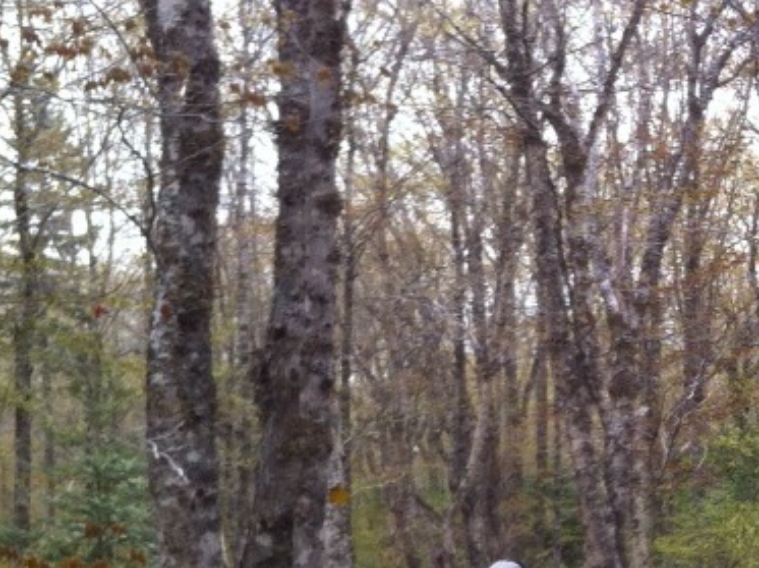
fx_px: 2103
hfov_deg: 19.7
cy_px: 455
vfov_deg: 15.3
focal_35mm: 96
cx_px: 794
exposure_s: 1/339
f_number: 2.8
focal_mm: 3.85
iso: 80
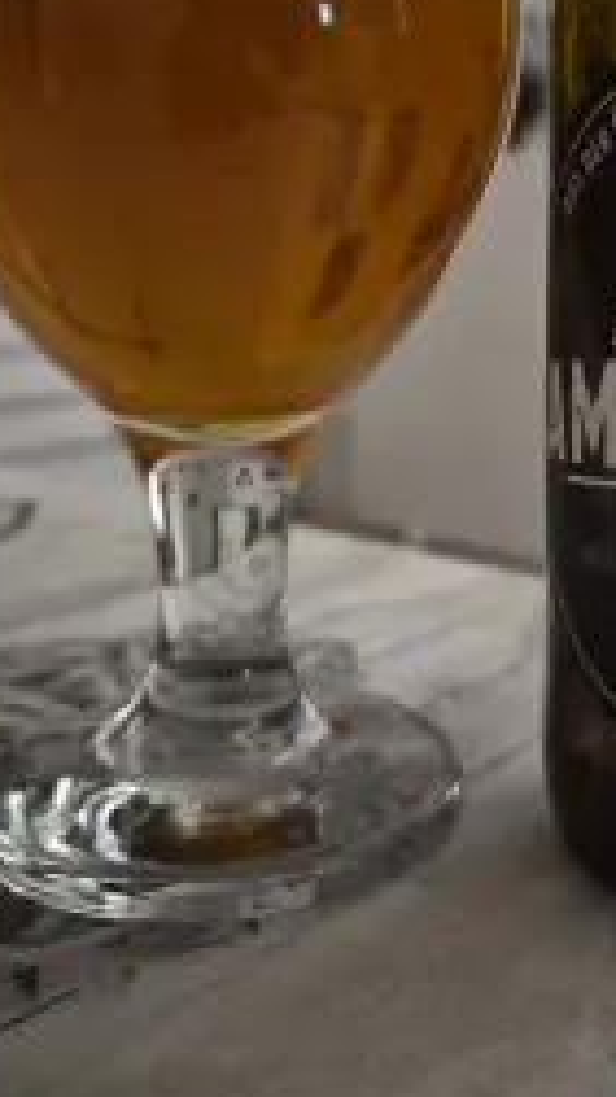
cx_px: 454
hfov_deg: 29.3
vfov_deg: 48.7
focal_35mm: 40
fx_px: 1163
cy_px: 284
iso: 2500
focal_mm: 5.4
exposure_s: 1/17
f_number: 1.8
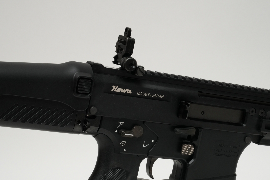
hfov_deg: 19.5
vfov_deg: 13.0
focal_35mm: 105
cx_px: 135
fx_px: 787
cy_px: 90
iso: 1600
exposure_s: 1/60
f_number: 22
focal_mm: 105
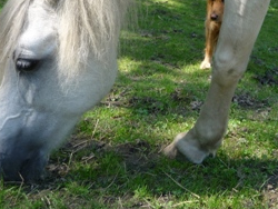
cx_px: 192
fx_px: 450
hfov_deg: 33.9
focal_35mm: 56
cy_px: 5
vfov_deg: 25.0
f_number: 3.3
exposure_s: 1/200
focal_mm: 4.7
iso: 100
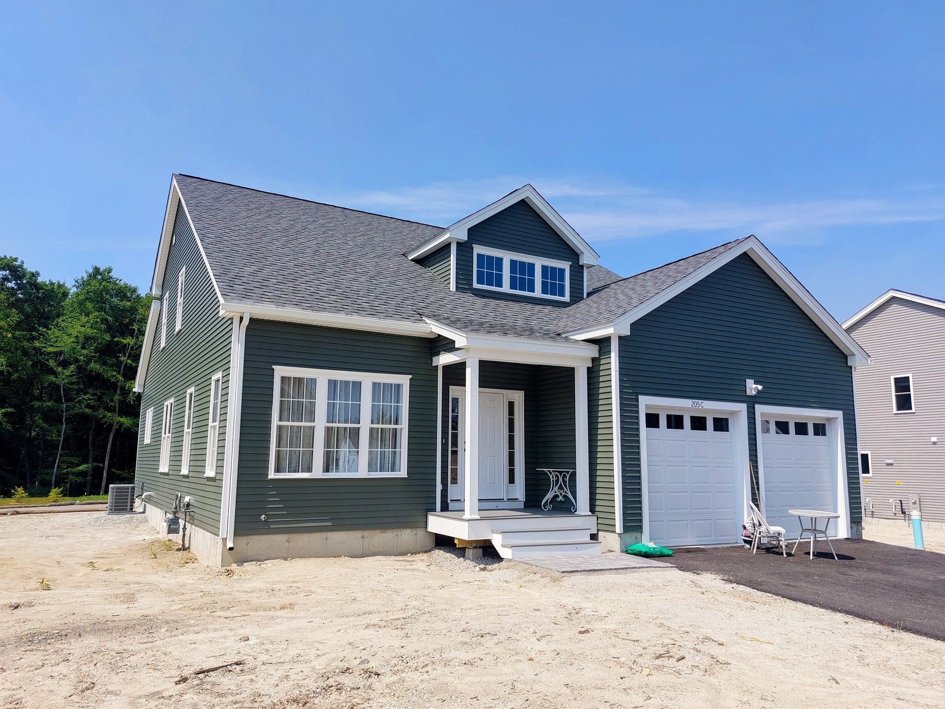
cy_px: 354
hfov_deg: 71.6
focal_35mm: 24
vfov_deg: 56.8
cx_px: 472
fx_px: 655
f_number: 1.8
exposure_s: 1/1313
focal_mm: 5.23
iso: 25
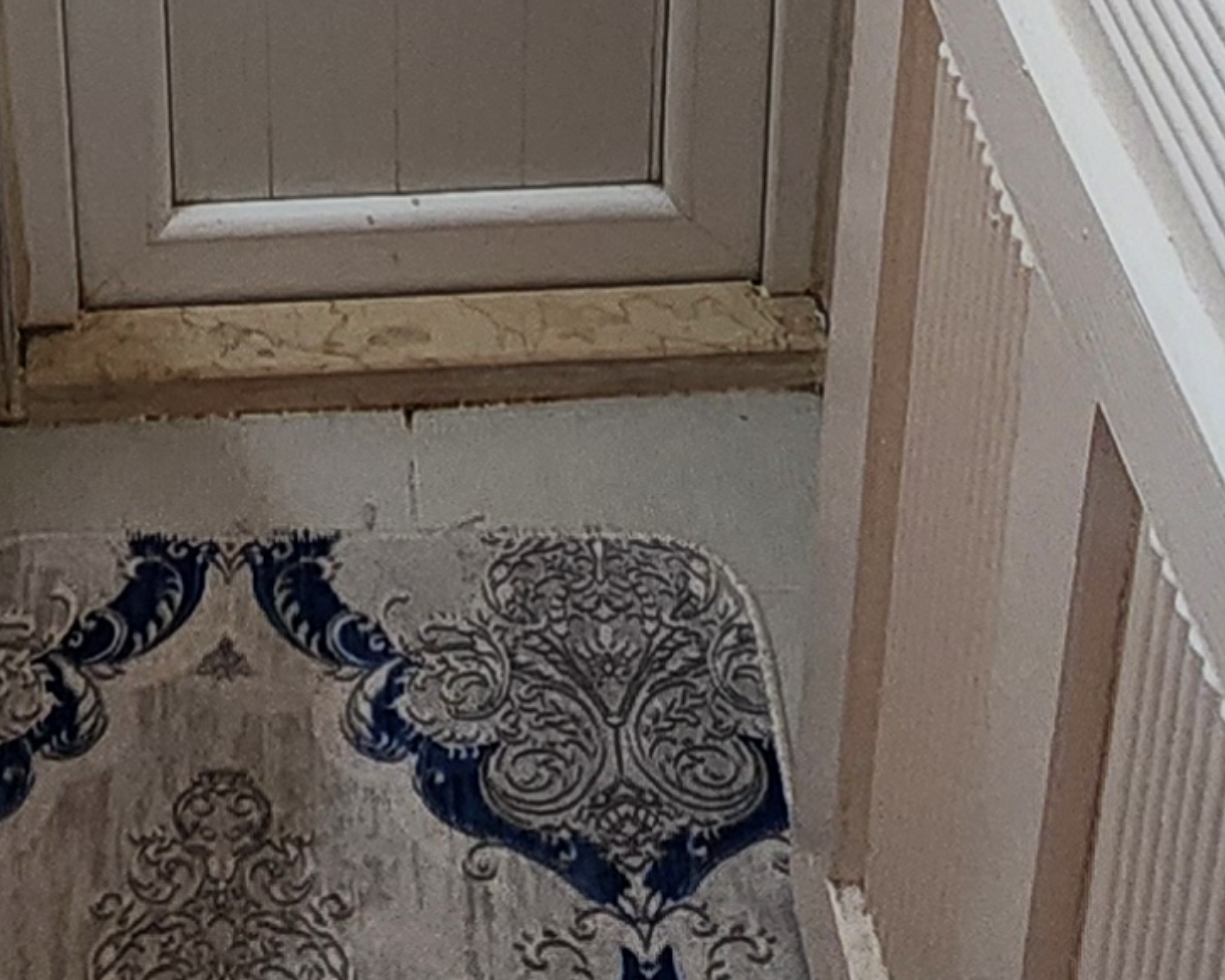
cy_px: -781
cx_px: 226
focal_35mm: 70
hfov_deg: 26.6
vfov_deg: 17.7
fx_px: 2538
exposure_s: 1/50
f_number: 2.2
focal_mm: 2.2
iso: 400
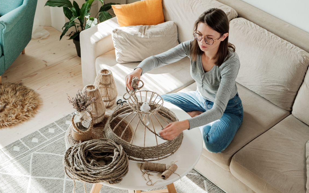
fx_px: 556
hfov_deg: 31.1
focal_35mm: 66
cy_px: 94
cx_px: 154
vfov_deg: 19.7
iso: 160
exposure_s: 1/60
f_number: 4
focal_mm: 42.5
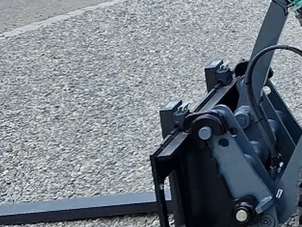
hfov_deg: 15.3
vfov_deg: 13.1
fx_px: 960
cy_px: -61
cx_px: 551
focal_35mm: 110
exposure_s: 1/1180
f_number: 1.8
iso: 50
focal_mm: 5.4
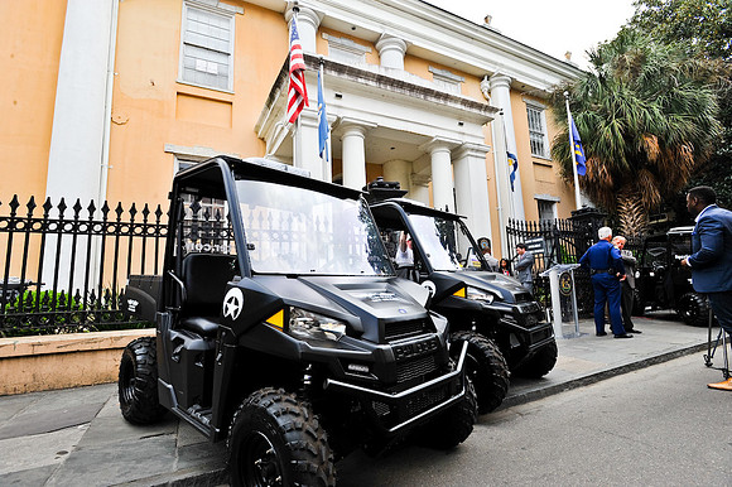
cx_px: 366
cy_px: 244
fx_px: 345
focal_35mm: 17
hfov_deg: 93.3
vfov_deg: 70.4
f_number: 8
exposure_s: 1/250
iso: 320
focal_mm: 17
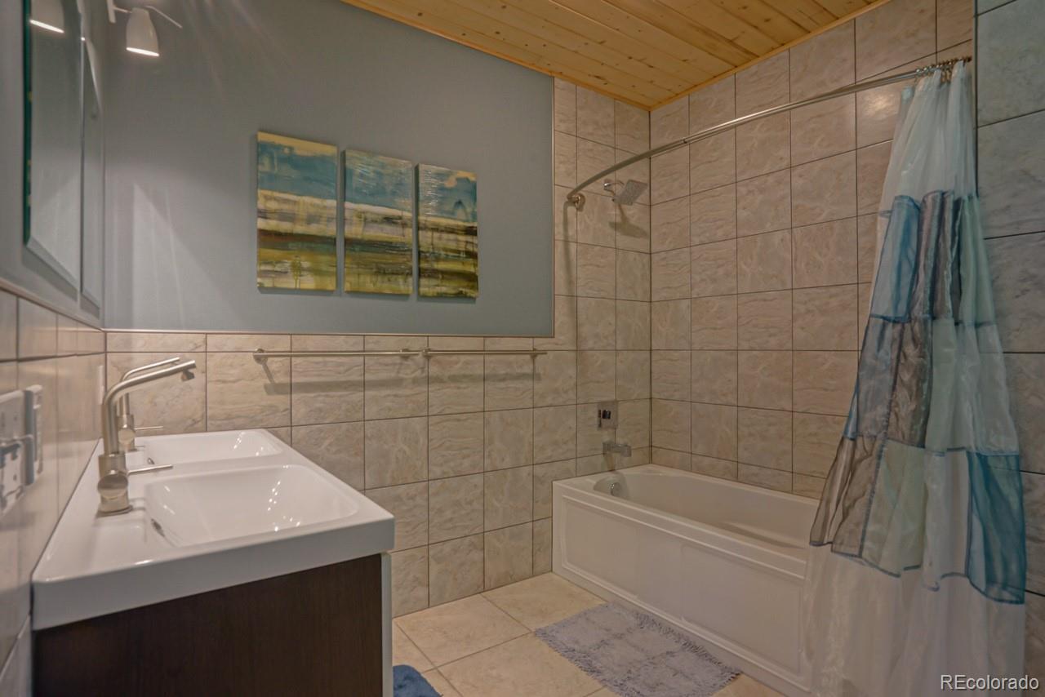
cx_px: 522
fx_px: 494
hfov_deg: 93.3
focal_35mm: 17
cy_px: 348
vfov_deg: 70.5
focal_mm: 17
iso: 400
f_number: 11
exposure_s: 1/3
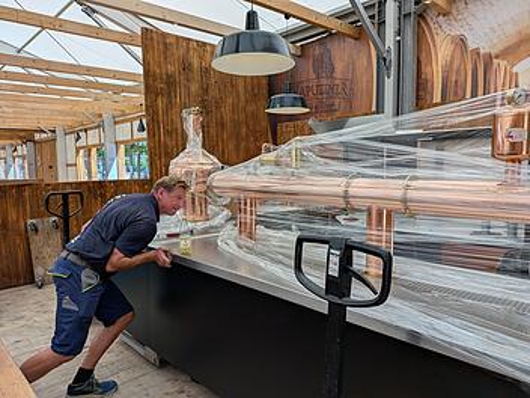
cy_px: 199
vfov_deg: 56.8
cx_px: 265
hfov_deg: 71.6
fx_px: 367
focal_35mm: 24
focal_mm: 4.53
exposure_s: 1/386
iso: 30
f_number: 1.7
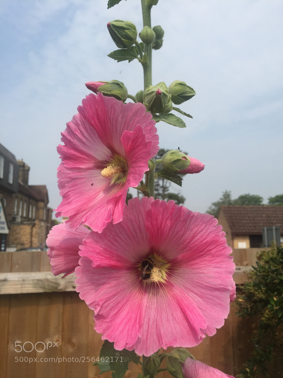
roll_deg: -0.4
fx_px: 316
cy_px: 189
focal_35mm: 29
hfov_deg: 48.2
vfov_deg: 61.7
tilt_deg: +7.0
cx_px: 142
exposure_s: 1/2639
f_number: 2.2
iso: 32
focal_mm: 4.15
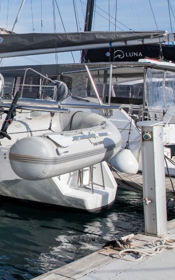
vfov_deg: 35.3
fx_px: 435
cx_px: -163
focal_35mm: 57
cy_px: 93
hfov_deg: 17.3
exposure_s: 1/2000
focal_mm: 20
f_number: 10
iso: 800
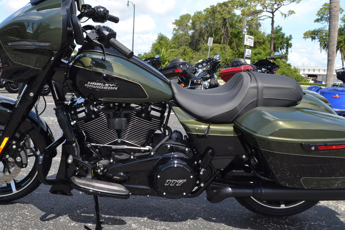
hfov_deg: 43.5
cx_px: 153
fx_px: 431
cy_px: 107
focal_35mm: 45
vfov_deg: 29.9
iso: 100
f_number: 7.1
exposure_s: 1/200
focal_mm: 22
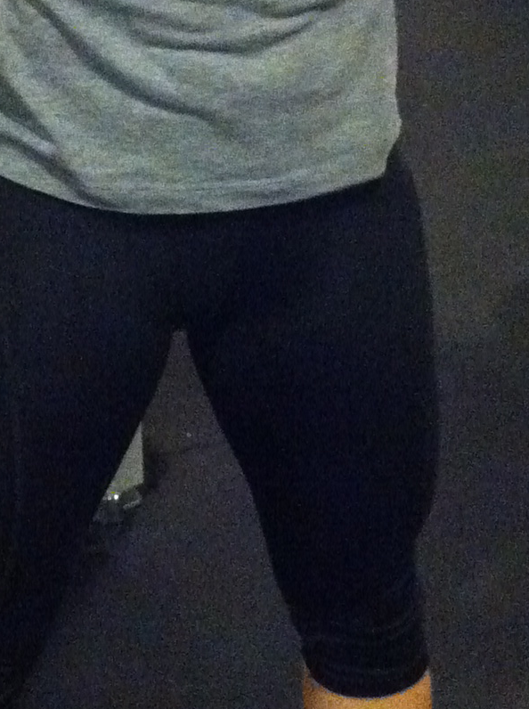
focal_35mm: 114
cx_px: 138
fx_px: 2330
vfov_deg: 17.2
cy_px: 151
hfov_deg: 12.9
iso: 1000
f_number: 2.8
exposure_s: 1/15
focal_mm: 3.85
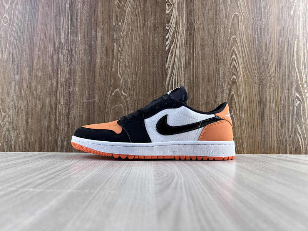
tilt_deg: +2.9
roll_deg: -0.4
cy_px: 116
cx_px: 154
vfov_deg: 53.1
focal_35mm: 26
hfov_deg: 67.3
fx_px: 231
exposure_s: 1/132
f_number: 1.5
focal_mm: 5.7
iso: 32
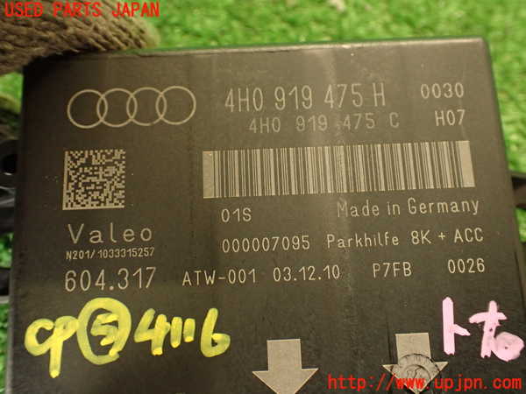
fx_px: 486
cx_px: 263
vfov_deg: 44.2
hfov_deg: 56.8
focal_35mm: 32
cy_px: 197
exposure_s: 1/30
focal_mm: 5.79
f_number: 2.4
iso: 400
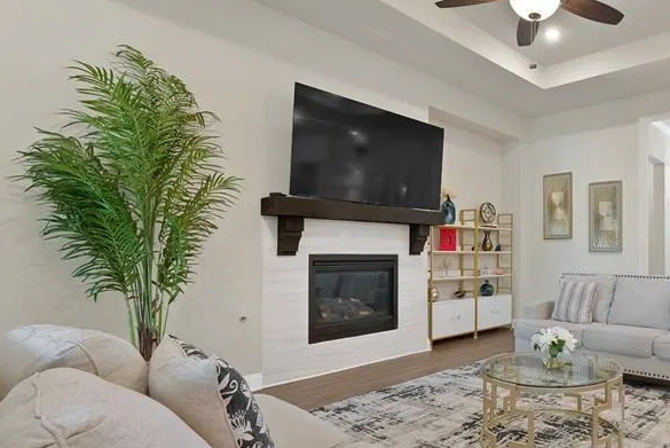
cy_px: 264
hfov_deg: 72.1
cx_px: 544
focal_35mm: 21
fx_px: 391
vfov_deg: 59.2
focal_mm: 12
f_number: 9
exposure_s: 1
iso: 640
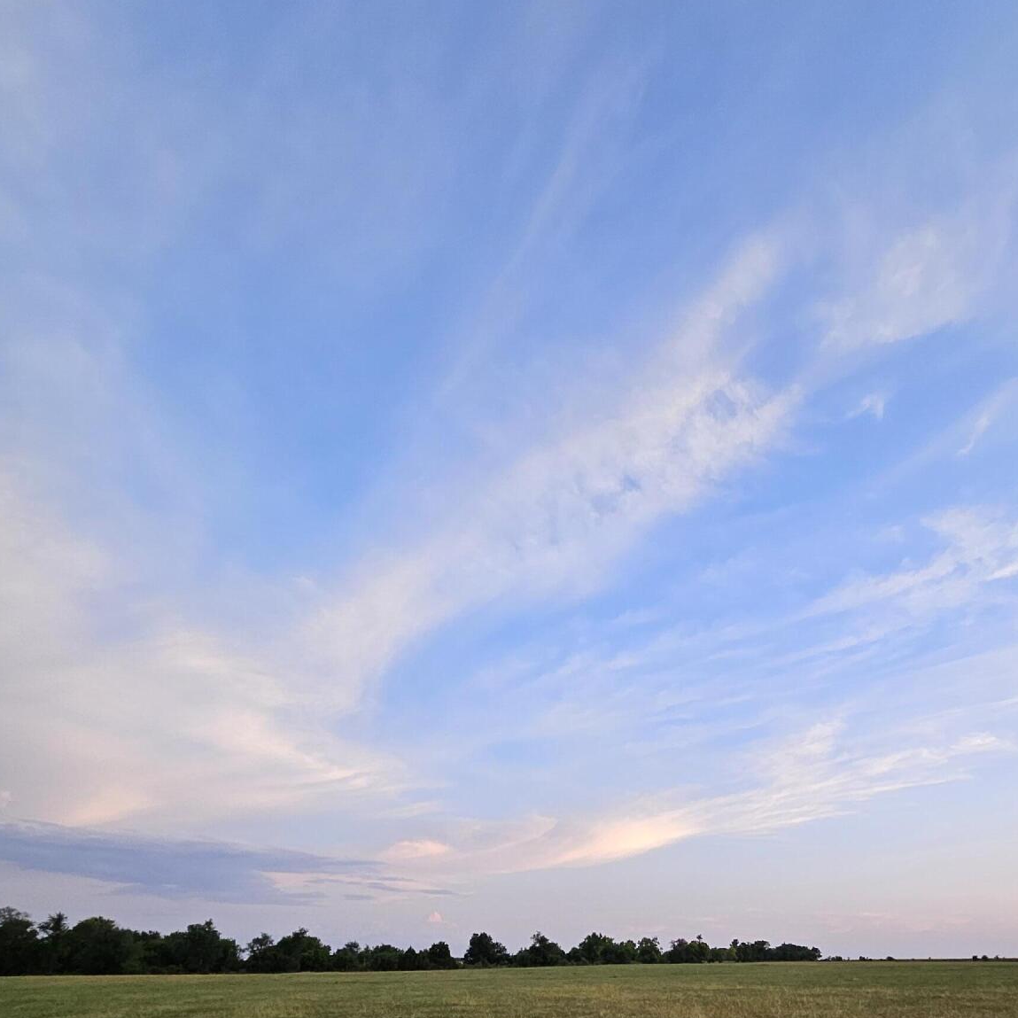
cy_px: 780
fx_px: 665
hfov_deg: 73.1
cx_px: 656
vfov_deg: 69.2
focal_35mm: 20
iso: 50
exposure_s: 1/120
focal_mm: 1.74
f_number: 2.2
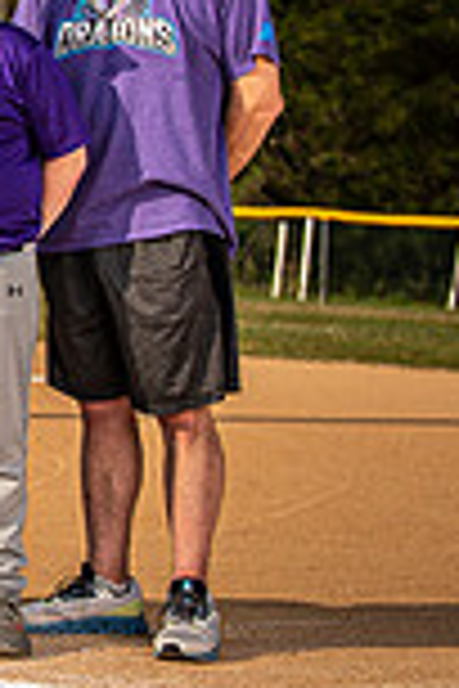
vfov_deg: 13.9
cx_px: -640
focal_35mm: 148
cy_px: 279
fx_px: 2830
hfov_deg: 8.5
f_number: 4
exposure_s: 1/2500
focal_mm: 32
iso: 64
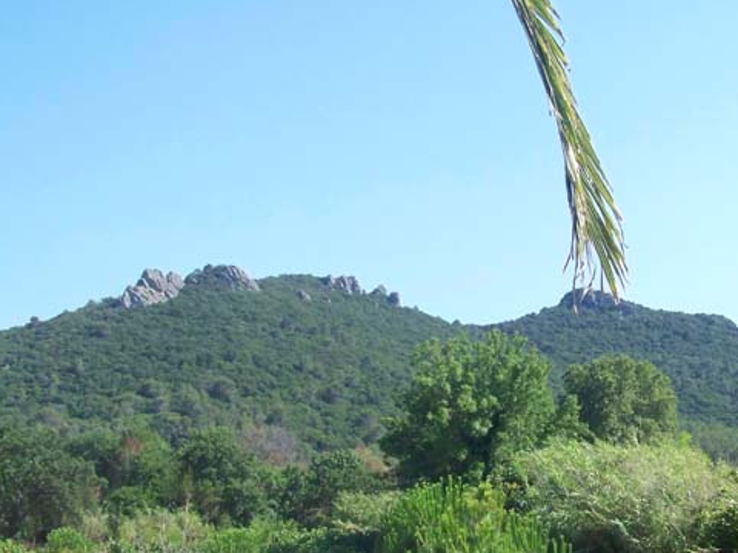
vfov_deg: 24.3
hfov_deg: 32.1
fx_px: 1279
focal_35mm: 60
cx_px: 454
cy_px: 358
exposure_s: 1/800
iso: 200
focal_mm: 5.85
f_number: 4
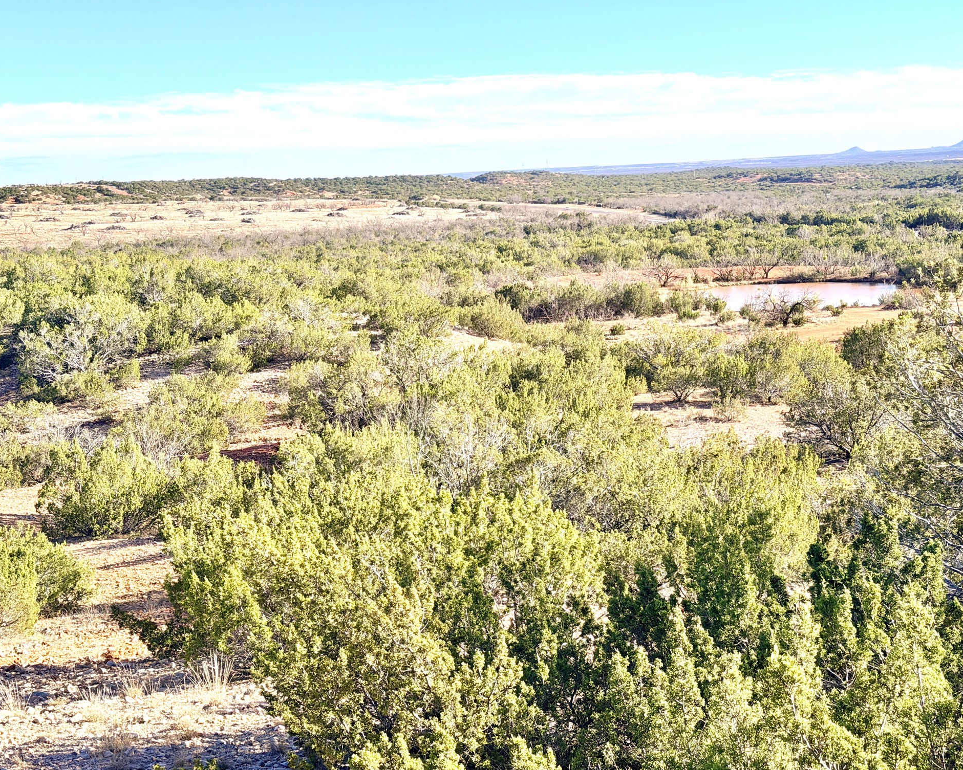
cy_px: 388
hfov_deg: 36.7
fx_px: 1454
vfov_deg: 29.7
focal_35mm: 51
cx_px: 476
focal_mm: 6.76
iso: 80
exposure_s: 1/2273
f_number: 1.78
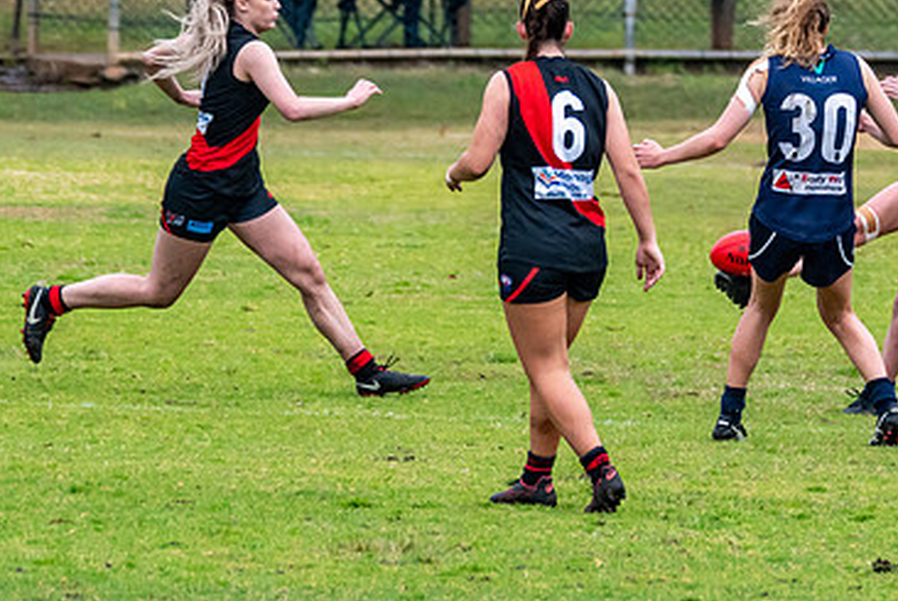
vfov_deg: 1.3
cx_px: 803
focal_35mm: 1022
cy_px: 228
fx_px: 25523
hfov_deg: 2.0
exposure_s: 1/2500
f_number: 7.1
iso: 1250
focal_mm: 350
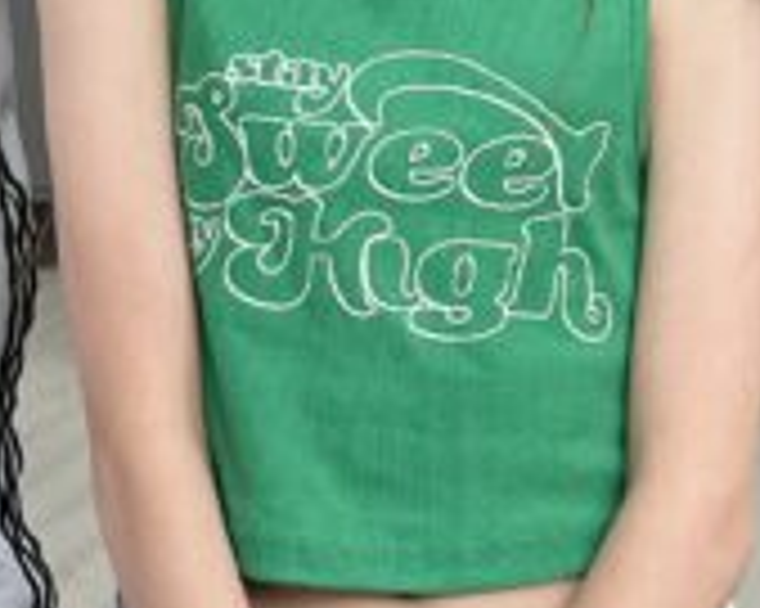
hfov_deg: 8.9
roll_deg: -1.3
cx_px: -310
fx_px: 4788
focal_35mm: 213
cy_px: -401
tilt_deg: +4.5
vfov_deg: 7.1
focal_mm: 6.86
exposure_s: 1/1414
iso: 80
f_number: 1.78
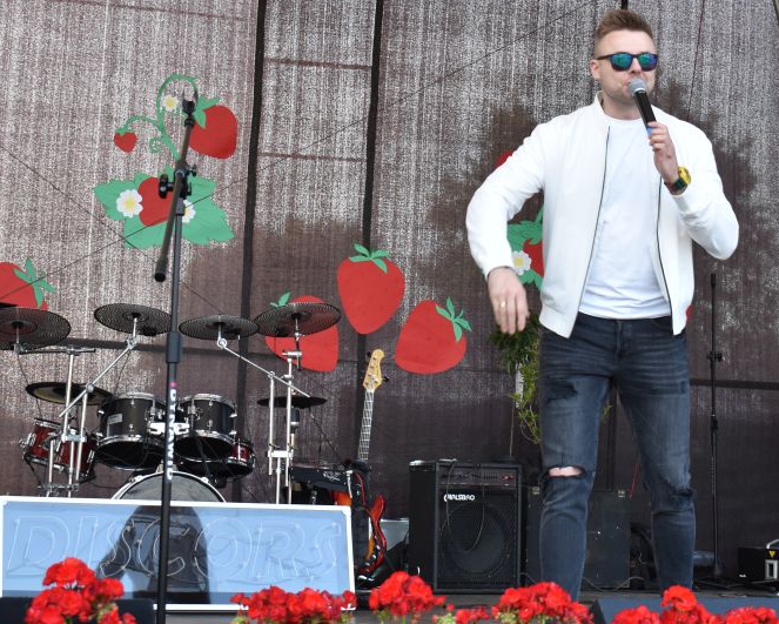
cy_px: 239
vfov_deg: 20.7
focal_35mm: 74
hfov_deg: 25.8
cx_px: 416
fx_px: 1703
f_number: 5
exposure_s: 1/100
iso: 400
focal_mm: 29
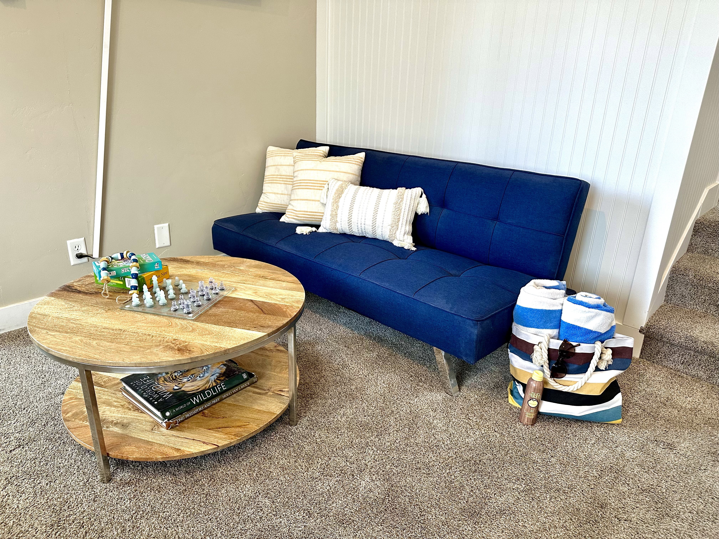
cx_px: 360
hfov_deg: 71.6
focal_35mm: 24
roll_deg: -2.3
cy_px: 270
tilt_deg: -19.2
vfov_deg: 56.8
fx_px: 498
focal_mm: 6.86
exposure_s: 1/120
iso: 200
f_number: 1.78
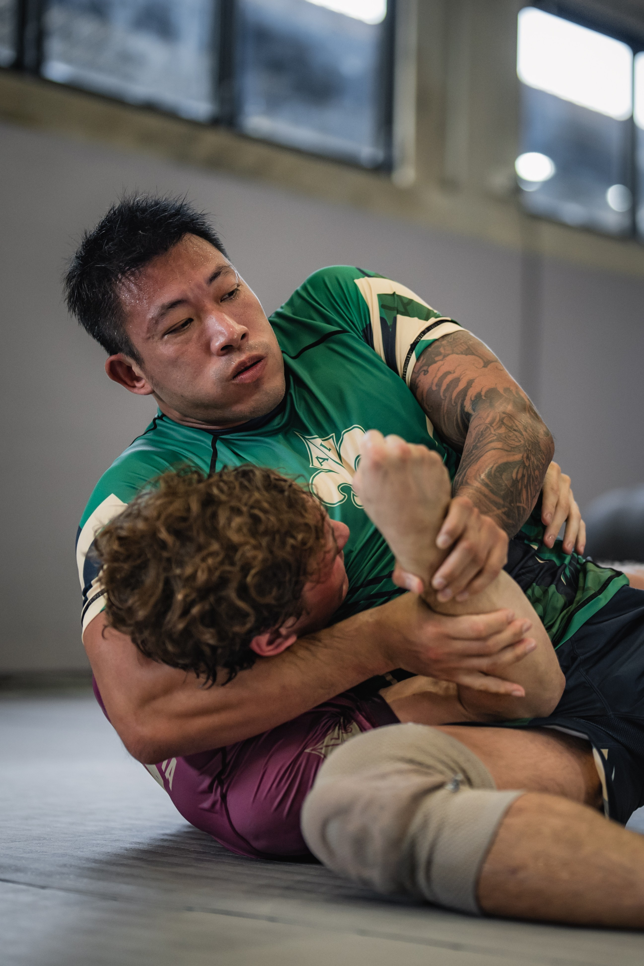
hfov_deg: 17.6
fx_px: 2069
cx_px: 472
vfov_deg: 26.3
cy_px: 490
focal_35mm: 77
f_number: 1.2
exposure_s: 1/800
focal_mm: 50
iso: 800
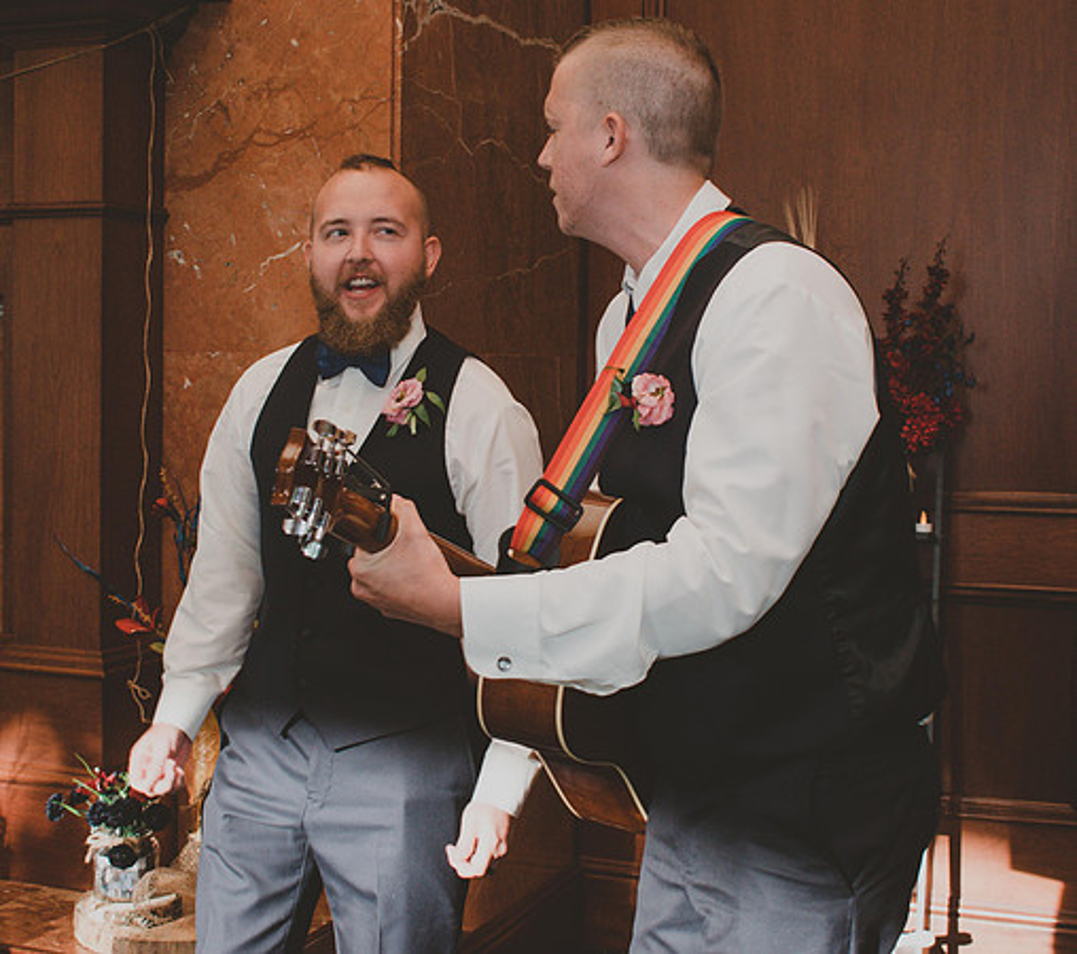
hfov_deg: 33.1
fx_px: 1812
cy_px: 417
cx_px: 487
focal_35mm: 54
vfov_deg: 29.5
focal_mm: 27
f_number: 4
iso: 1000
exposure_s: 1/60
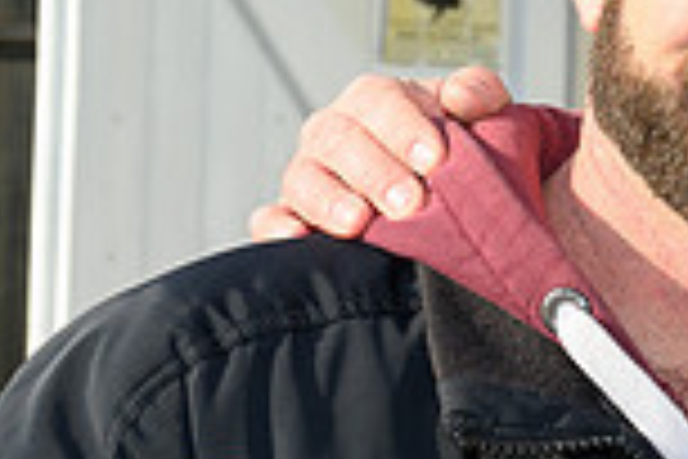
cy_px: 157
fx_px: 3688
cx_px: 1226
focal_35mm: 193
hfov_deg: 10.1
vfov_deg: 7.1
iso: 64
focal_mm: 41
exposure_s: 1/160
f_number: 7.1
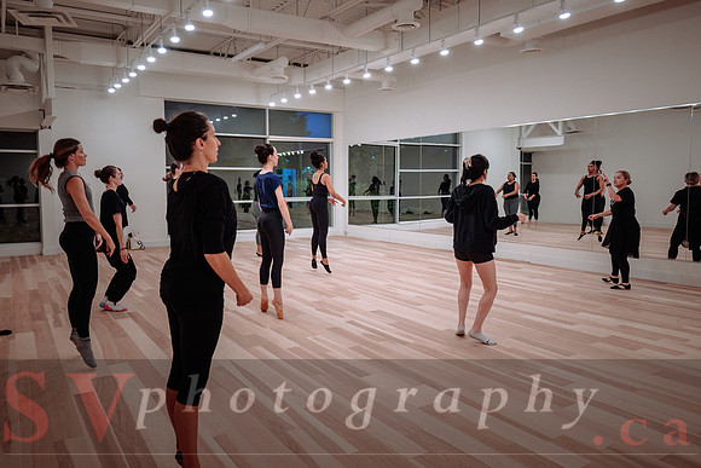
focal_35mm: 27
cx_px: 321
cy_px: 221
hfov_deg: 67.8
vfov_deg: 48.4
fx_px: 520
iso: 800
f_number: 2.8
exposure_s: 1/125
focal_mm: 24
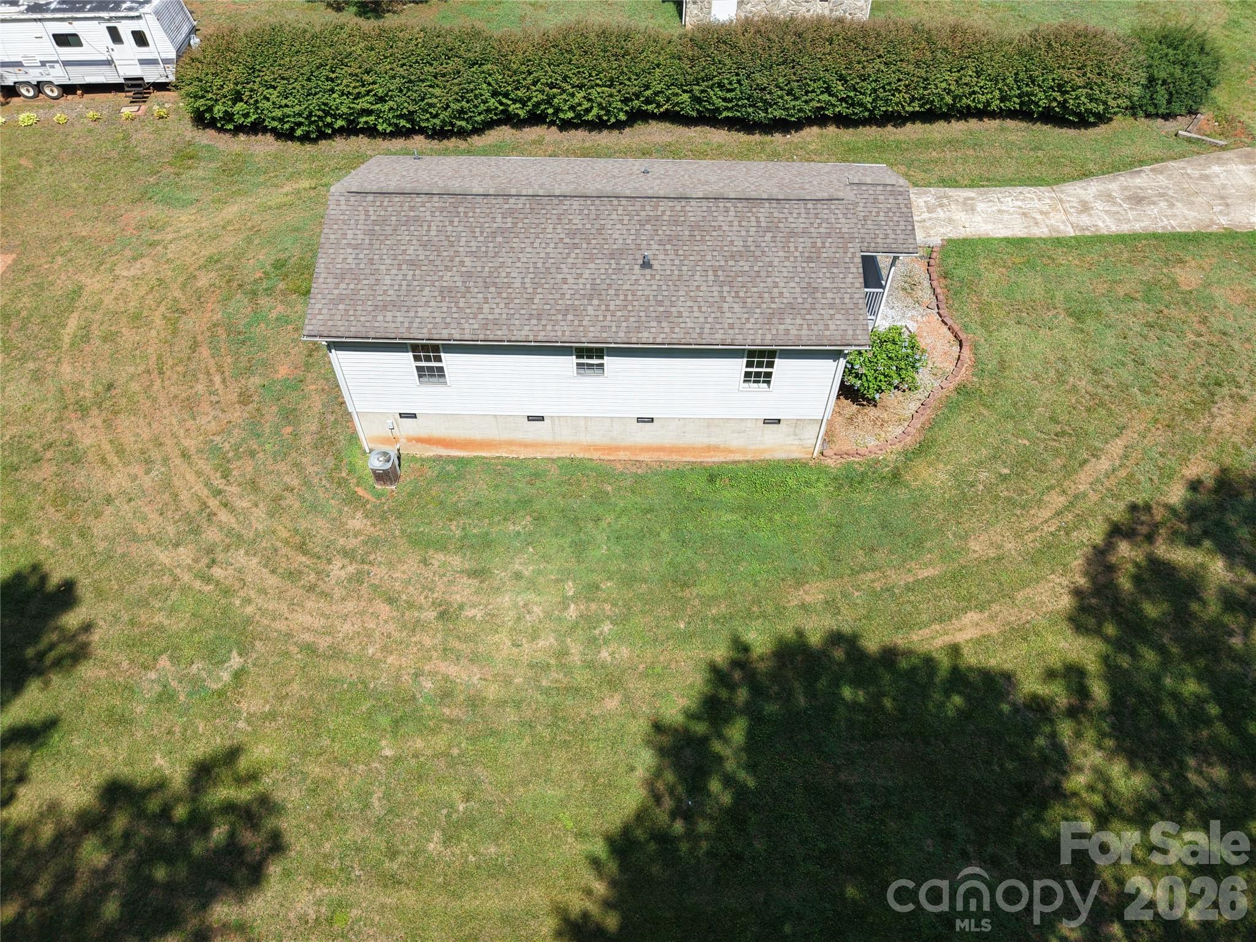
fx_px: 871
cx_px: 628
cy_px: 471
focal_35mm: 24
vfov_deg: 56.8
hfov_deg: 71.6
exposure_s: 1/3200
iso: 210
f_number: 1.8
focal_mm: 8.67
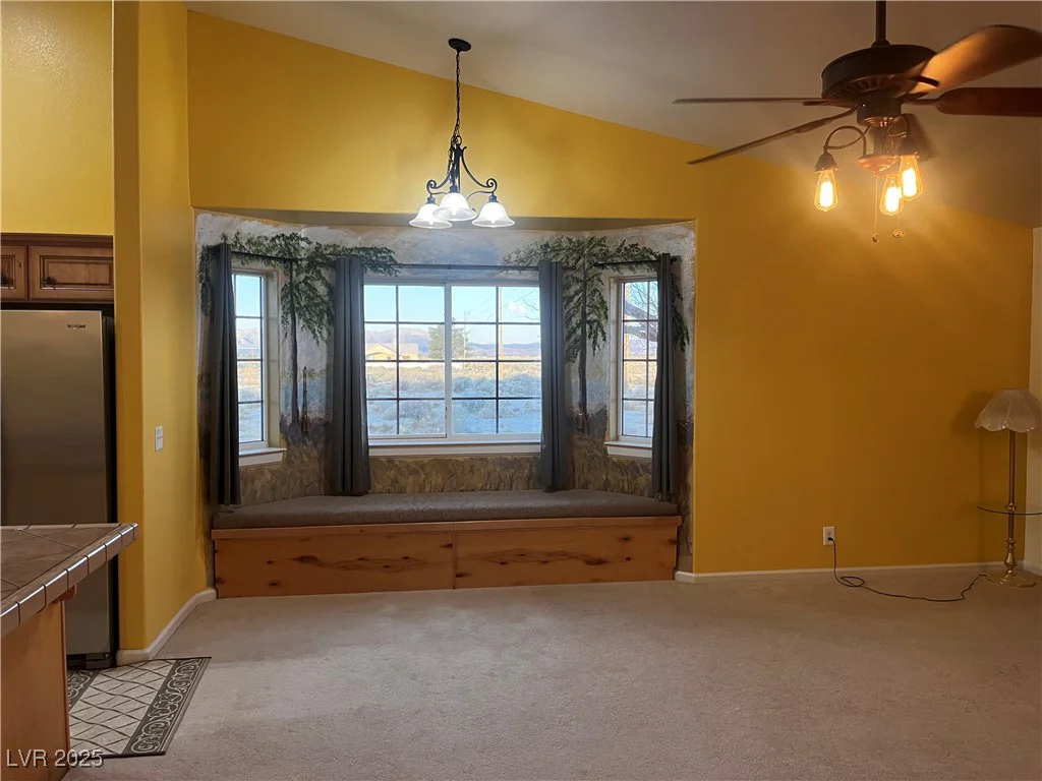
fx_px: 783
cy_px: 390
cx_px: 521
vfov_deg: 53.1
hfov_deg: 67.3
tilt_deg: -2.5
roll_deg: -0.2
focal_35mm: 26
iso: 125
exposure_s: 1/60
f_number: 1.6
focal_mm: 5.1
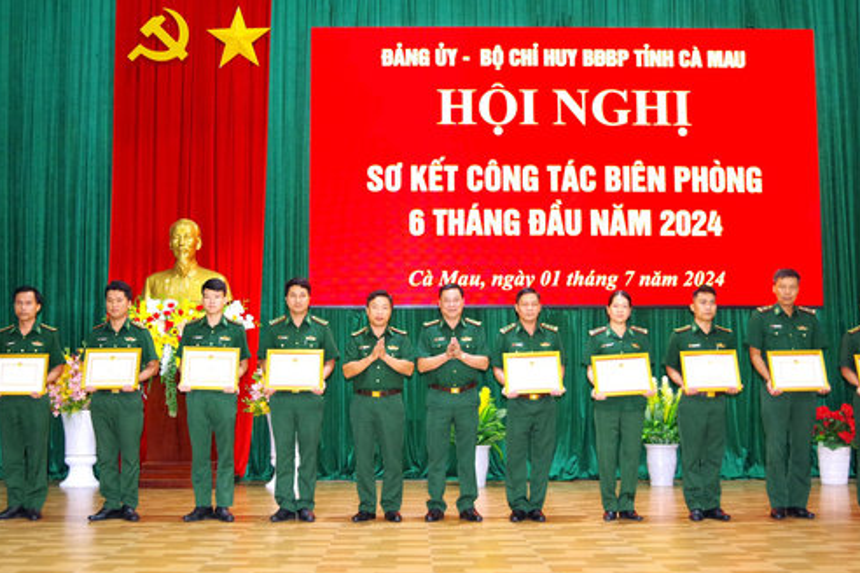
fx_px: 812
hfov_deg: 55.8
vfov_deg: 38.9
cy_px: 299
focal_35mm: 34
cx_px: 411
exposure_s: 1/80
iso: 1600
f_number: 4
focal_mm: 21
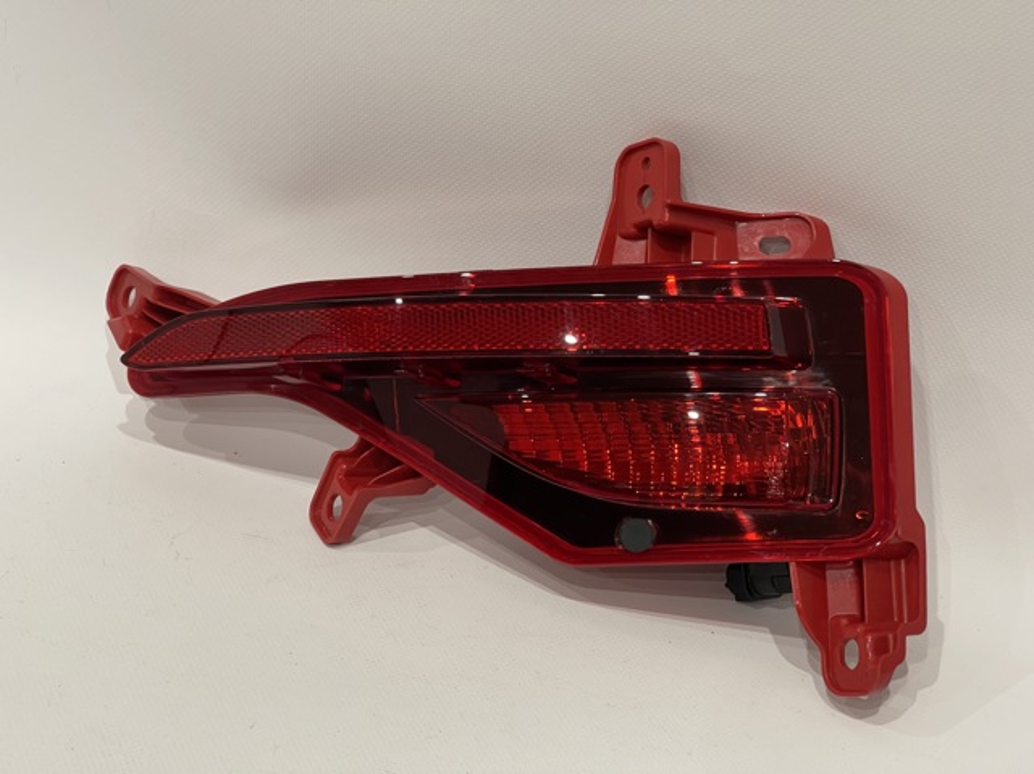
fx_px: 1910
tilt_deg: -29.9
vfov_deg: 22.9
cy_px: 387
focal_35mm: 64
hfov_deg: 30.3
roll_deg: -8.2
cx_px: 517
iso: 200
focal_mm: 7.5
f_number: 2.2
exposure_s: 1/50
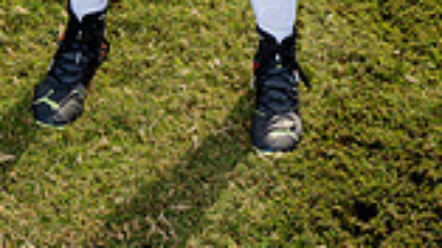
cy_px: -378
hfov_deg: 20.9
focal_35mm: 102
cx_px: 180
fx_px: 1194
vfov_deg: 10.1
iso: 200
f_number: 11
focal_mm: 34
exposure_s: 1/250
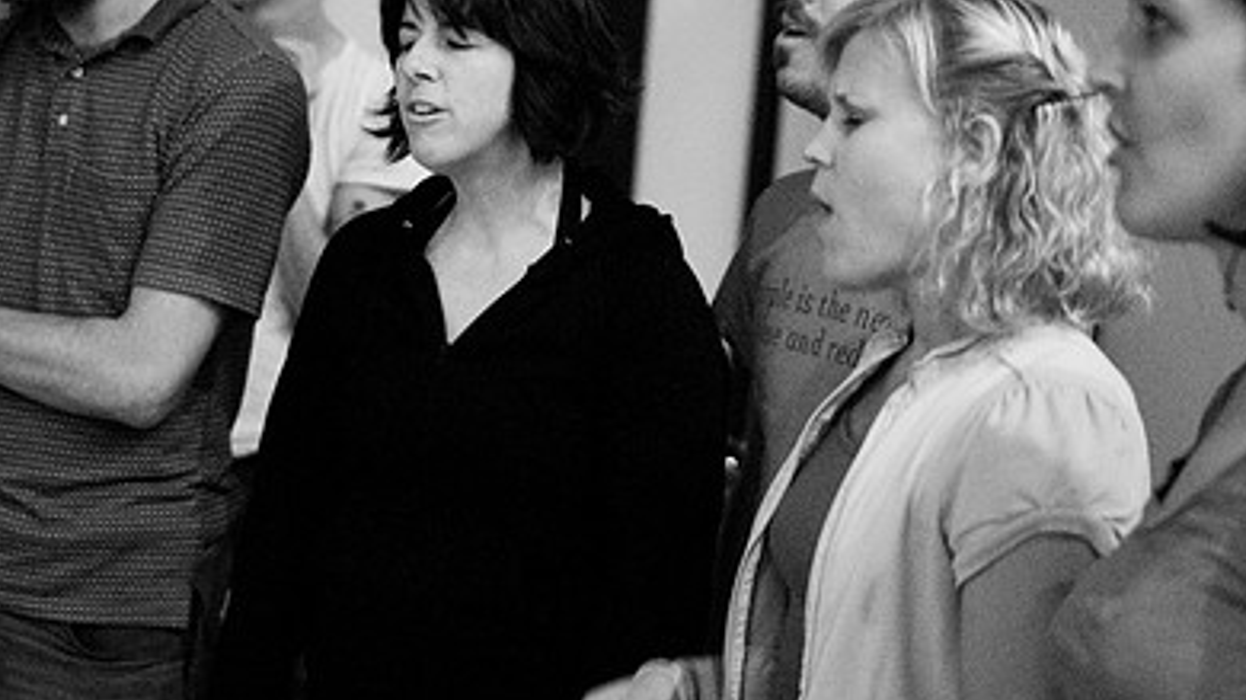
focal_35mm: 70
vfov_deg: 17.2
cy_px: 280
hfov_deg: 30.1
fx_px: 2312
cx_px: 537
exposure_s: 1/50
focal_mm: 30
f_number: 1.4
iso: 1600
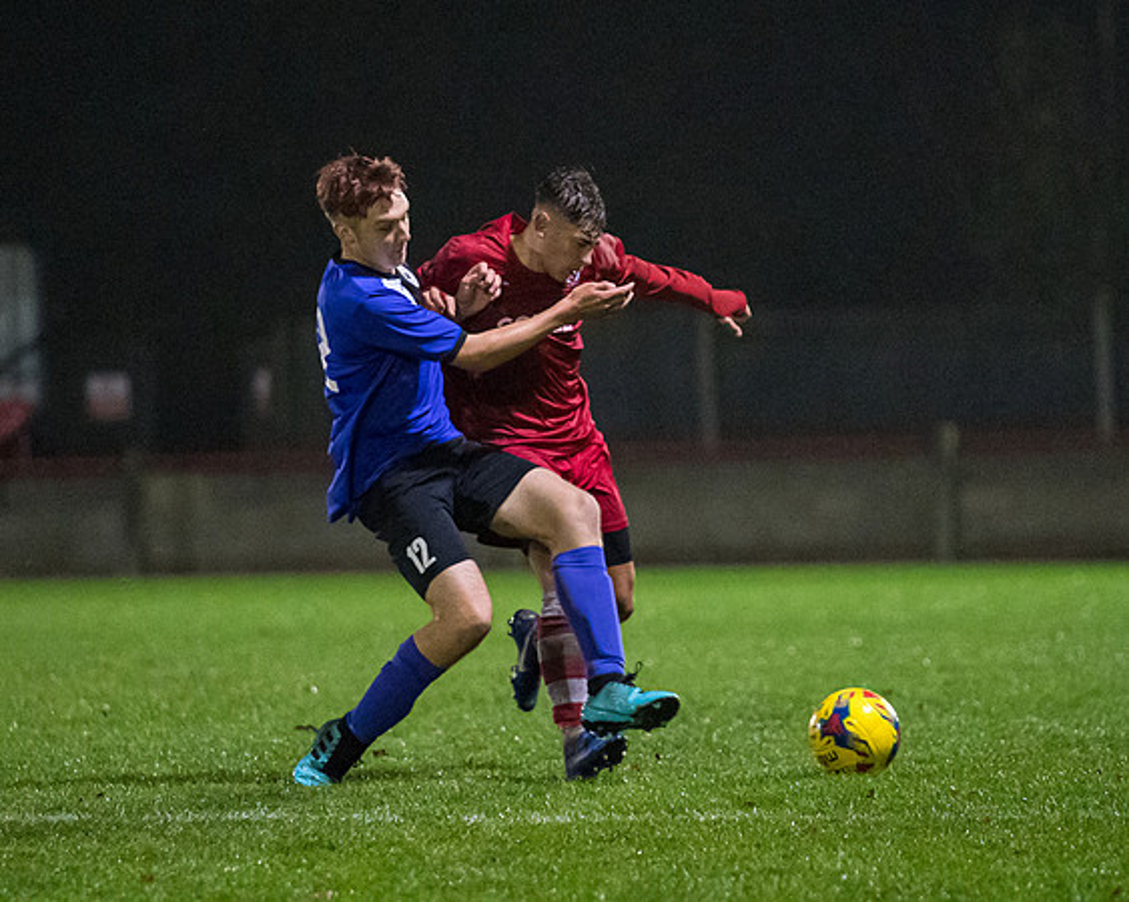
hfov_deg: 5.5
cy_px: 400
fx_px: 11688
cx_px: 507
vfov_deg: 4.4
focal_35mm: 350
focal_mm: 186
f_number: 2.8
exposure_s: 1/1000
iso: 6400
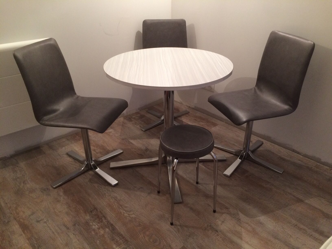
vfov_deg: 48.2
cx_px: 166
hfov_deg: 61.7
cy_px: 124
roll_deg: -0.6
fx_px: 278
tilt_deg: -28.1
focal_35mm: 29
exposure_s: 1/33
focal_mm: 4.15
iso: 200
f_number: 2.2
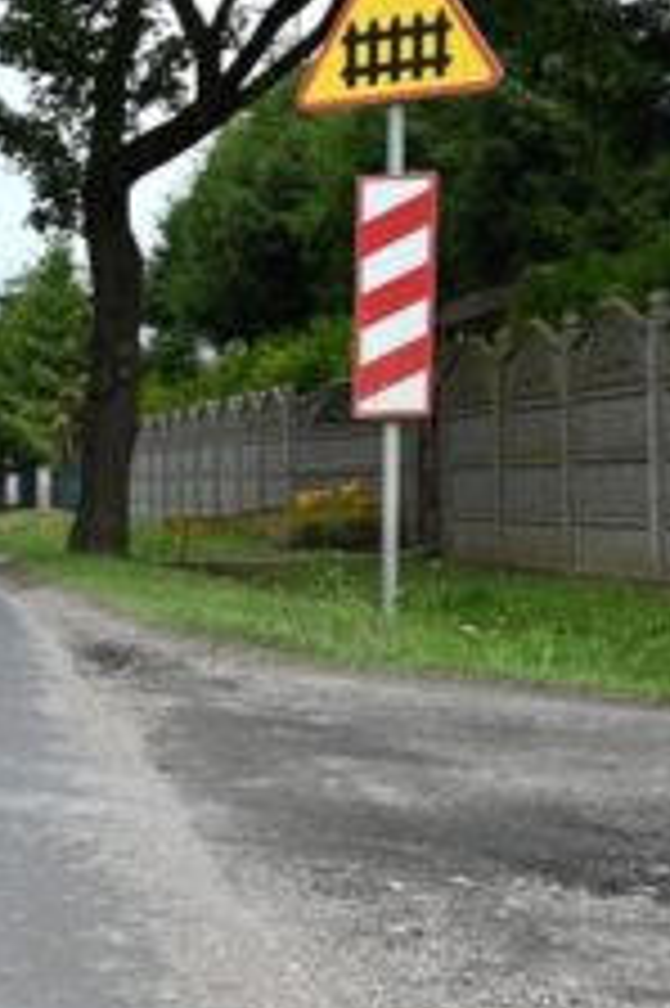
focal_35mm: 79
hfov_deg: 15.5
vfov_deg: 25.6
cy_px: 706
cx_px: -436
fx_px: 2196
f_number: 5.6
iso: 125
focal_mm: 25.5
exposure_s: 1/250
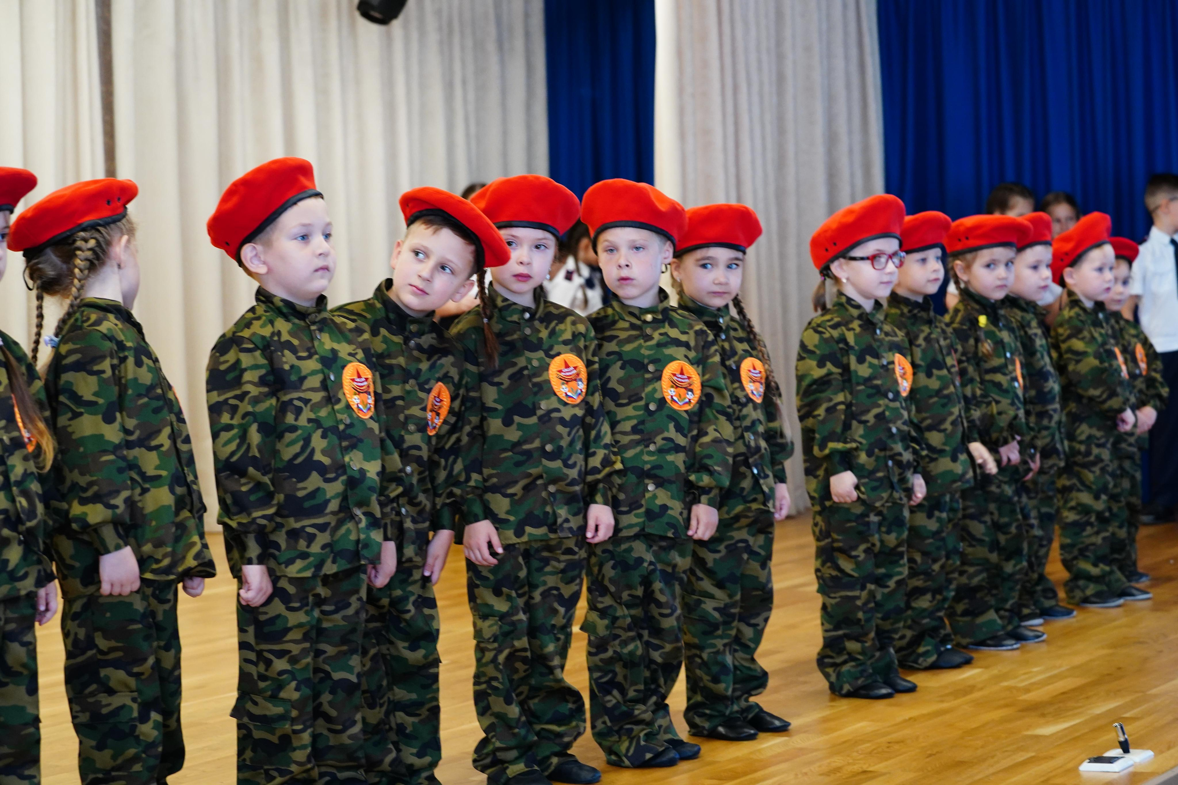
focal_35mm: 70
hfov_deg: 28.8
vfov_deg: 19.5
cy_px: 392
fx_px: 2291
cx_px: 589
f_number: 4.5
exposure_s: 1/160
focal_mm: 70
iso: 3200
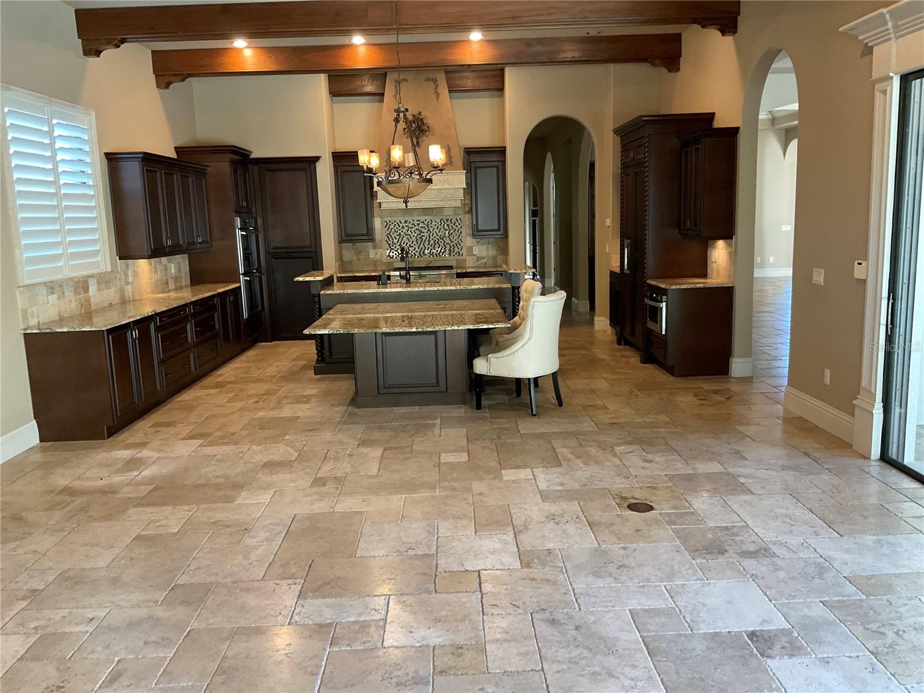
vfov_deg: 48.2
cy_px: 346
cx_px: 462
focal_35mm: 29
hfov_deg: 61.7
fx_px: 774
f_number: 1.8
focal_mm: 3
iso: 100
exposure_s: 1/60
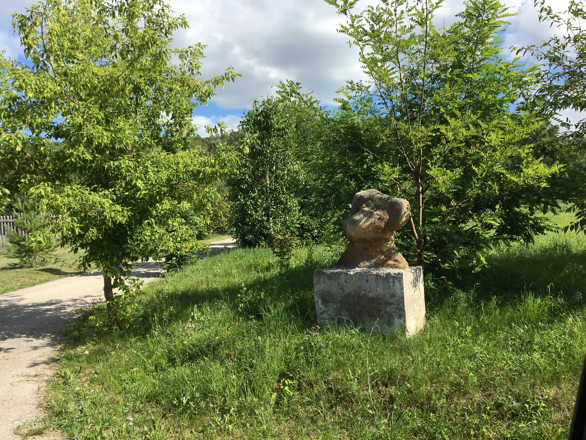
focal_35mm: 29
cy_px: 220
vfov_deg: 48.2
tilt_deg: +1.2
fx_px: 491
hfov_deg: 61.7
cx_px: 293
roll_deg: -1.4
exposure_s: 1/1183
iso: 25
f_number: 2.2
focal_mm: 4.15
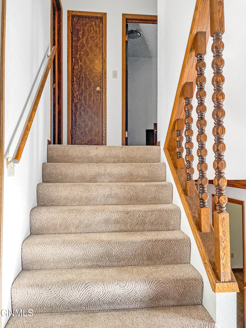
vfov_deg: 67.3
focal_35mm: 26
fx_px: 246
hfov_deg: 53.1
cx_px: 123
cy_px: 164
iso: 100
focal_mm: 4.2
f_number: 1.6
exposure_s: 1/120
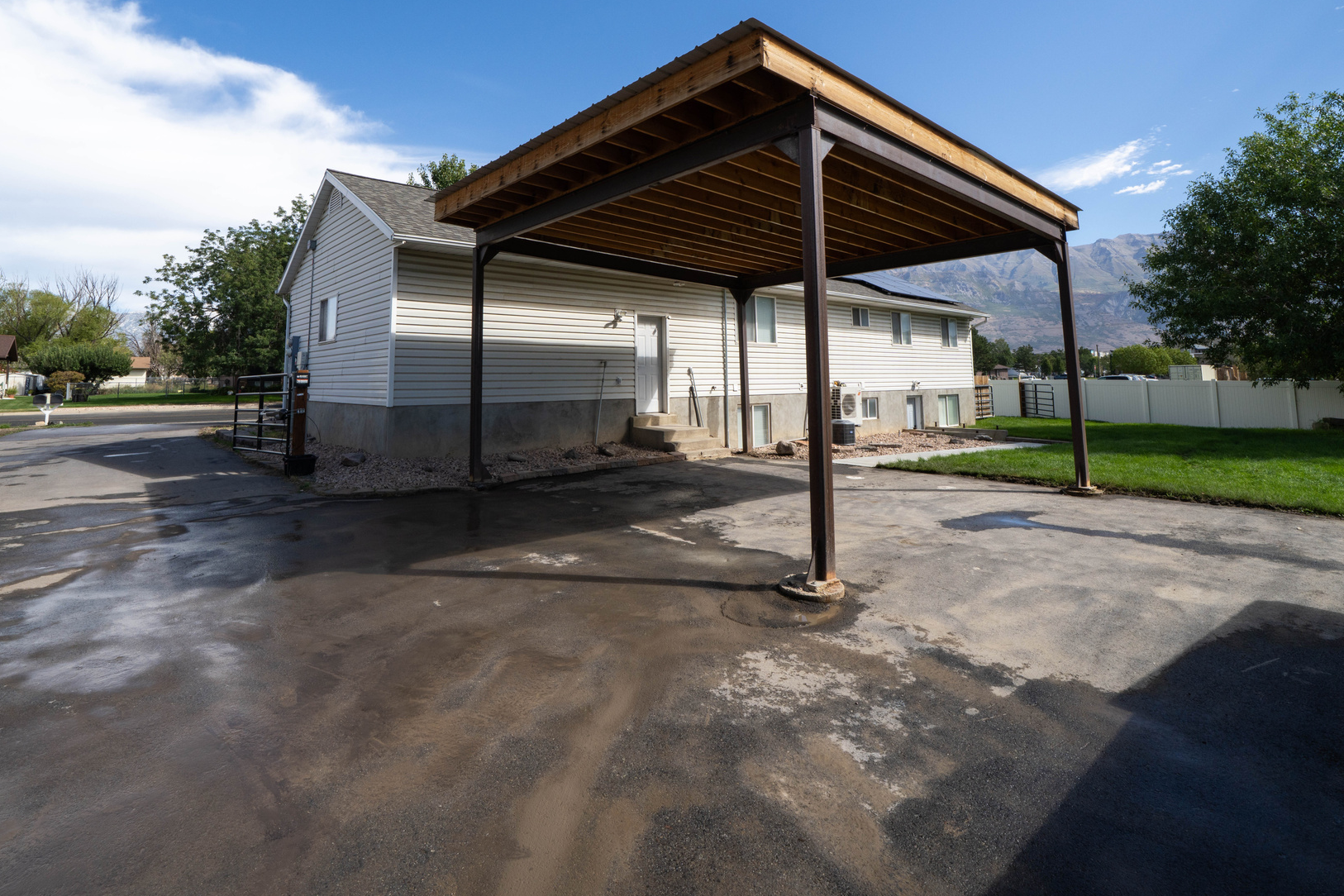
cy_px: 298
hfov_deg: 93.3
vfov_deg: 68.5
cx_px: 653
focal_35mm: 17
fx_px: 635
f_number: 11
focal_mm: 12
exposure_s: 1/200
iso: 160
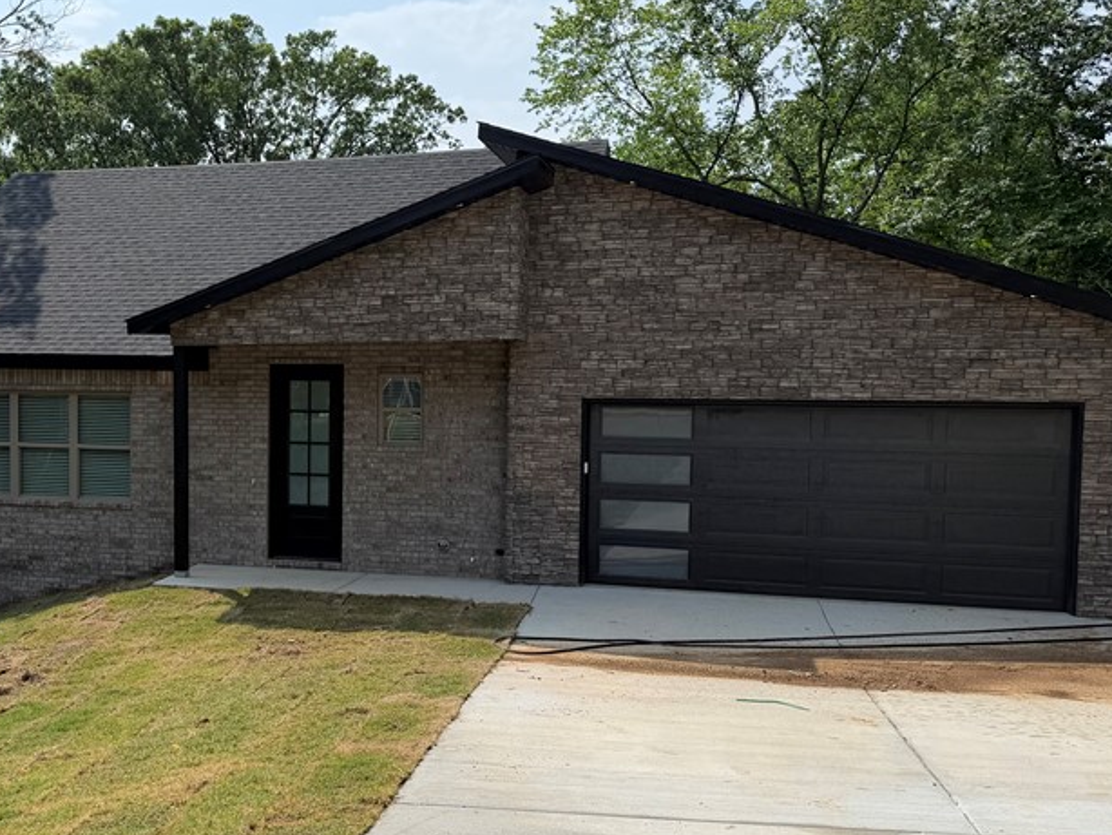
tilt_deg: -3.2
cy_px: 449
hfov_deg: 45.4
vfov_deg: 36.0
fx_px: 1285
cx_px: 295
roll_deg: -1.0
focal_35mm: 40
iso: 80
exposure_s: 1/6173
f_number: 1.78
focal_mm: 6.76
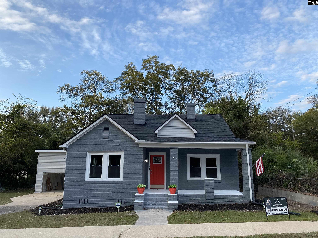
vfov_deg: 53.1
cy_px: 119
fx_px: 239
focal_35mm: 26
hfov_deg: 67.3
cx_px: 159
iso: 32
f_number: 1.8
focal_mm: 4.25
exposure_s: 1/644
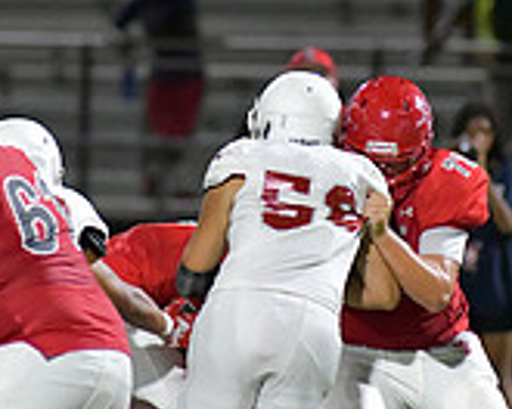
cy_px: 222
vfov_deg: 1.6
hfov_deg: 2.0
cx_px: 264
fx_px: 15017
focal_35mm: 991
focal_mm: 300
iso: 9000
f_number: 4
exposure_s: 1/1250
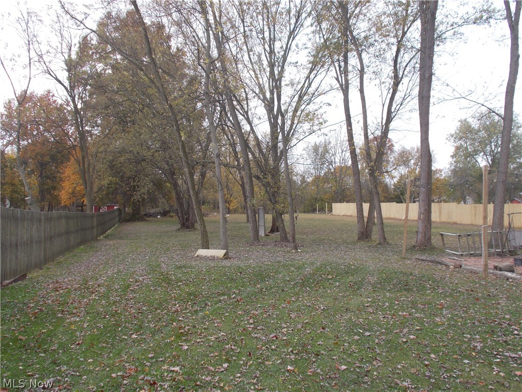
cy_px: 196
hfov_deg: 54.0
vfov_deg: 41.8
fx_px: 513
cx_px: 261
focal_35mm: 34
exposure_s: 1/200
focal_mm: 6
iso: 80
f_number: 3.6
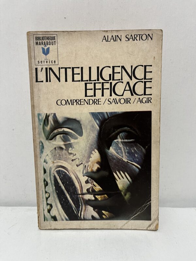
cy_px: 130
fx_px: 196
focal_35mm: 26
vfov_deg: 67.3
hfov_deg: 53.1
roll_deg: -0.5
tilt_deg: -15.7
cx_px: 98
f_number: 1.6
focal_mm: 5.1
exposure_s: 1/50
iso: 80
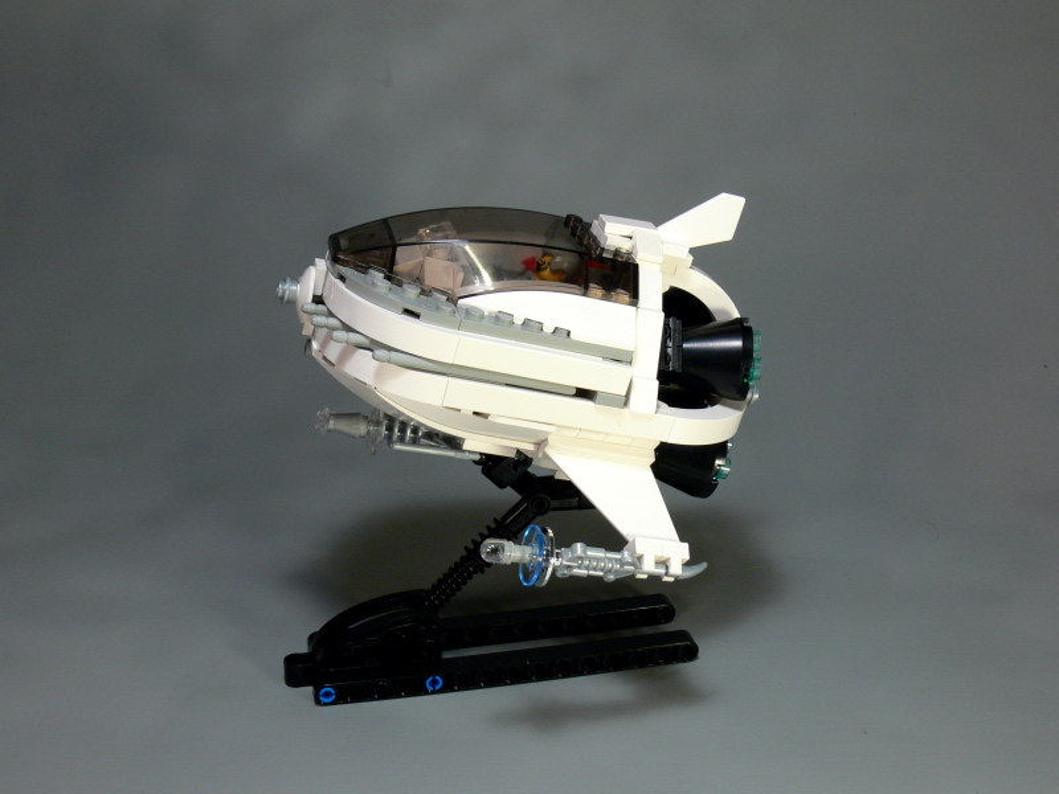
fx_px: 1315
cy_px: 397
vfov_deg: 33.6
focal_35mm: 43
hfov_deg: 43.9
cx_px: 530
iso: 80
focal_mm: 9.1
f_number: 7.1
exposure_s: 1/3.2
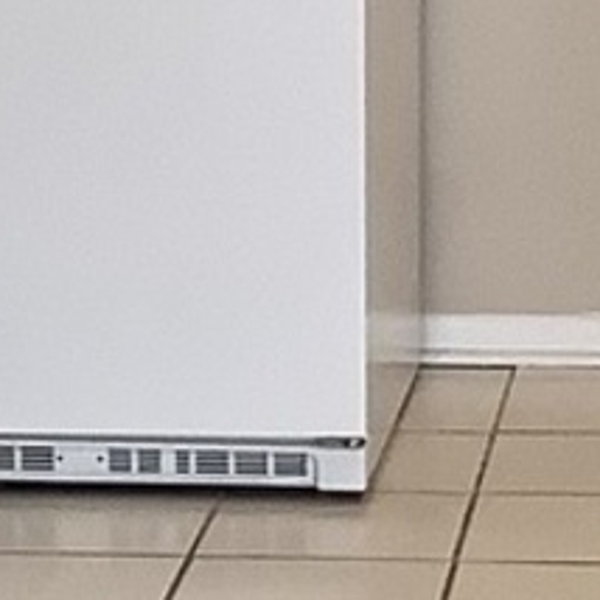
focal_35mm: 184
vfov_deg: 9.4
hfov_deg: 9.4
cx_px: 634
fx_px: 3608
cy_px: -129
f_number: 2.4
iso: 50
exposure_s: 1/60
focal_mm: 3.3
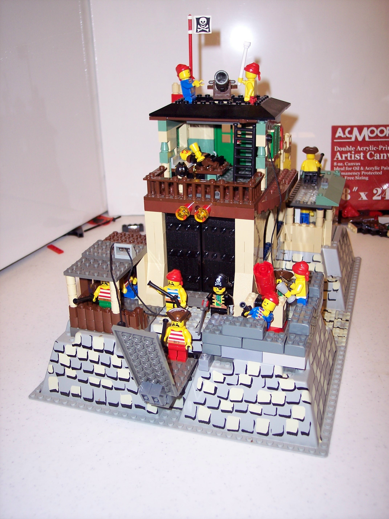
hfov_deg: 36.8
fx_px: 584
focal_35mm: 39
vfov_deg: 47.9
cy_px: 260
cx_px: 194
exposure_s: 1/60
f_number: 2.8
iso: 100
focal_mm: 8
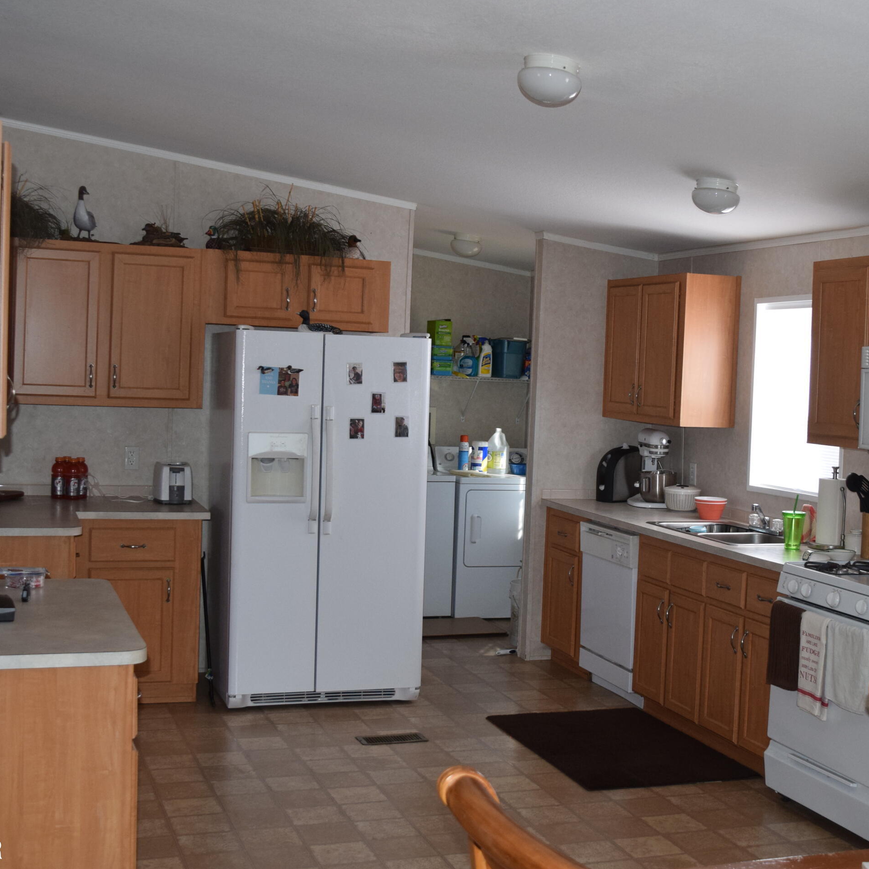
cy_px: 437
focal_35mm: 48
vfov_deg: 35.4
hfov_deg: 35.3
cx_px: 512
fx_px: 1363
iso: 800
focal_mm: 24
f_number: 5.6
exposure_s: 1/125
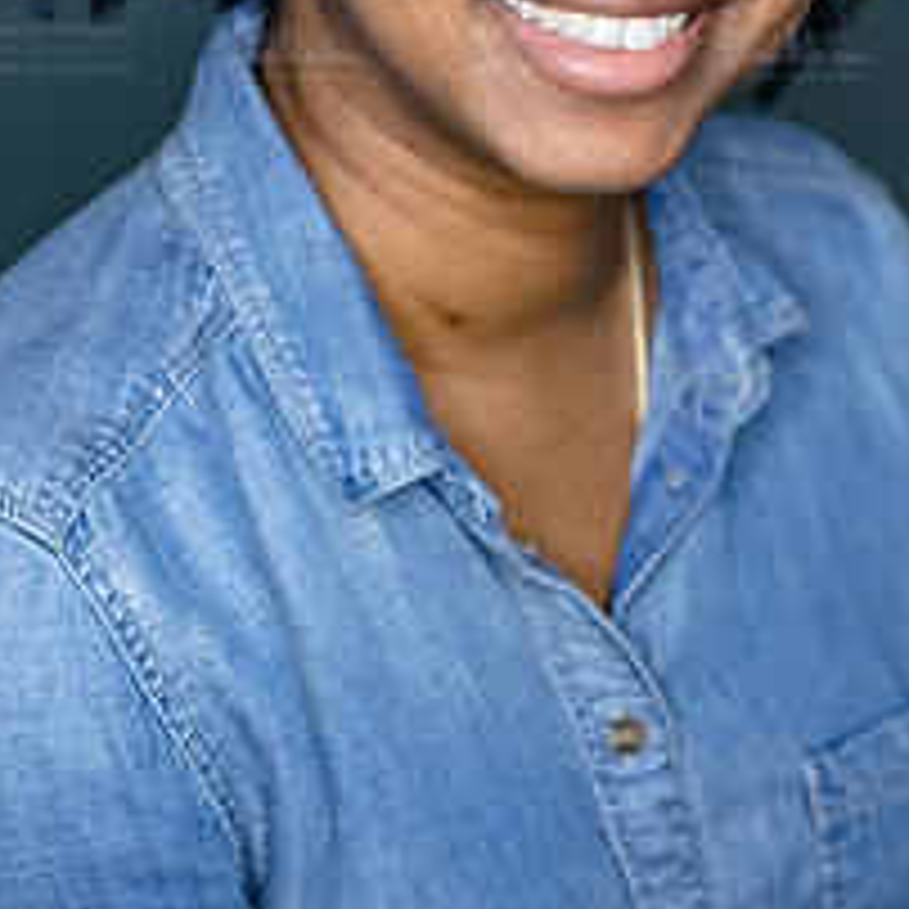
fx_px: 4783
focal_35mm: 161
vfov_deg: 10.8
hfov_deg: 10.9
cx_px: 549
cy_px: -18
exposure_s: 1/200
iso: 2000
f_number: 3.5
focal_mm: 85
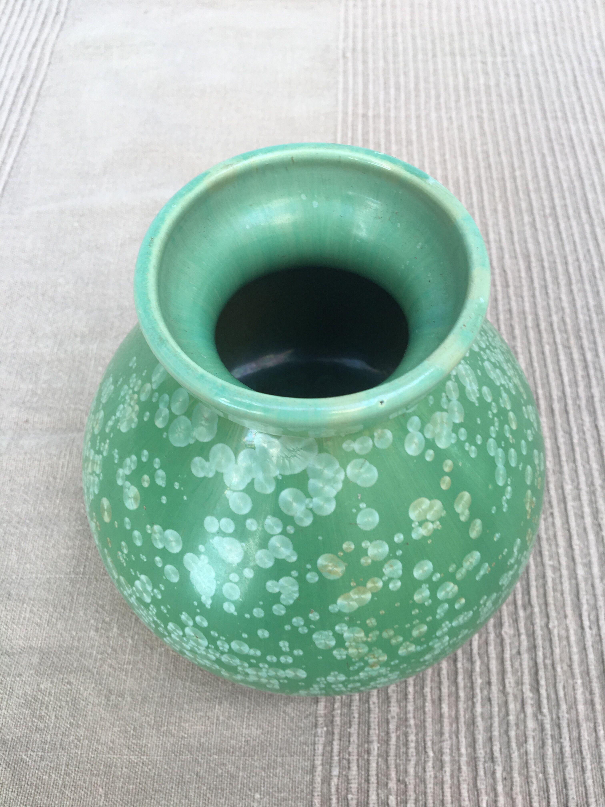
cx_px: 302
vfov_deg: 61.7
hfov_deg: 48.2
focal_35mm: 29
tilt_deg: -61.1
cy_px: 404
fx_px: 676
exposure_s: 1/100
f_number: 2.2
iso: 25
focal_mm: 4.15
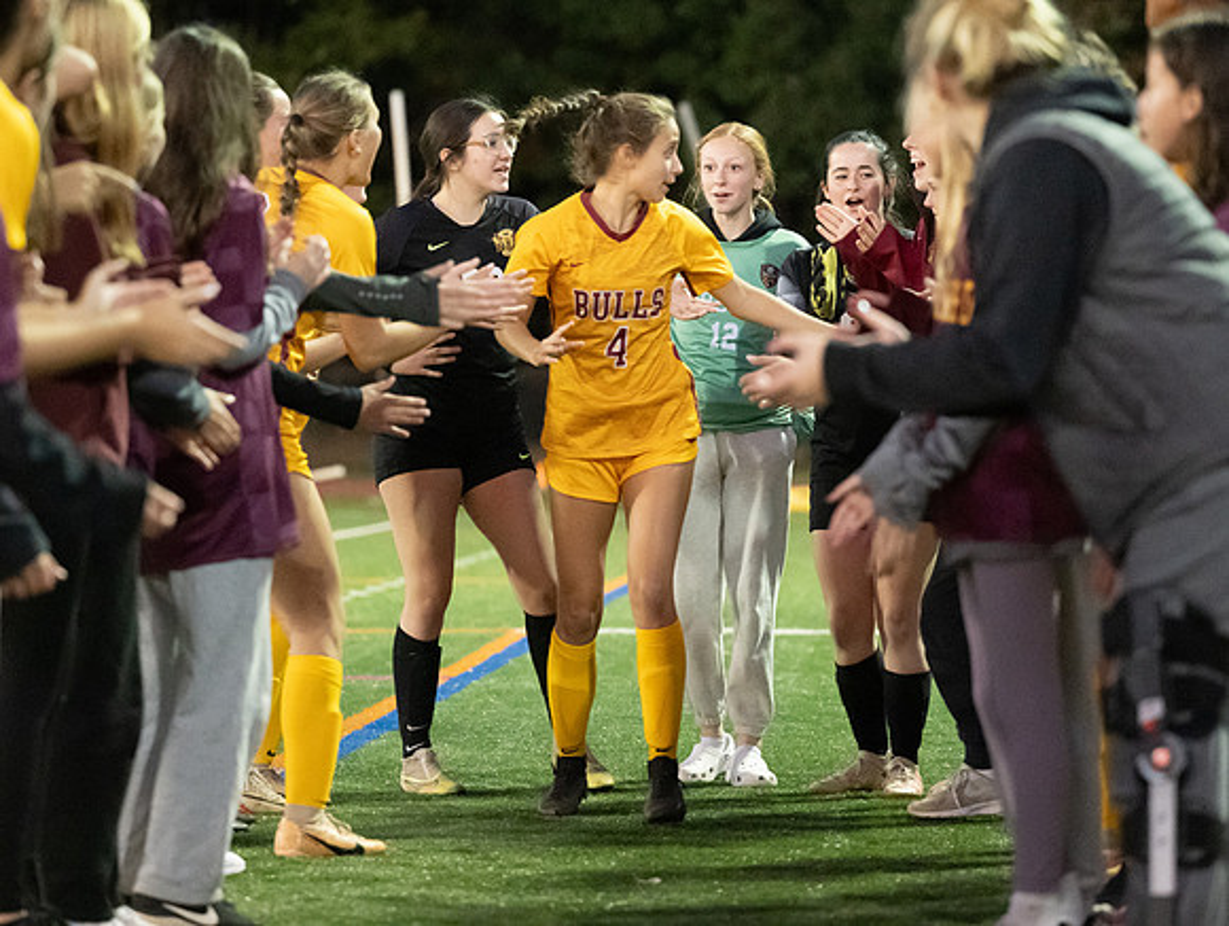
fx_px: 5754
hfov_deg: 12.2
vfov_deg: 9.2
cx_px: 616
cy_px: 305
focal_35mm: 162
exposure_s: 1/640
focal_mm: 110
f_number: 2.8
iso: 16000
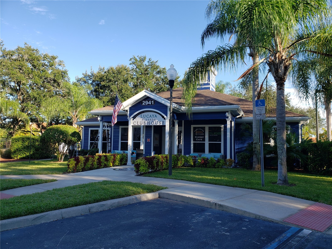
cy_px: 124
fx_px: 249
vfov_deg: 53.1
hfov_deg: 67.3
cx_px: 166
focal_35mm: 26
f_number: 2.4
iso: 50
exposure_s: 1/505
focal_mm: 4.3
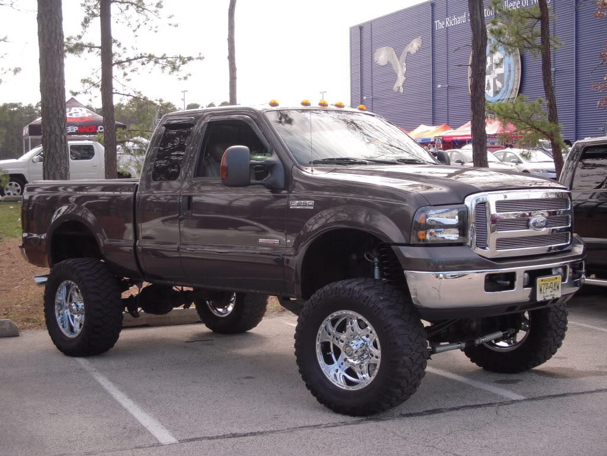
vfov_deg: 25.7
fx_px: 1000
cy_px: 228
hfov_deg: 33.8
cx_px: 304
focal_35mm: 57
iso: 100
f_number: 3.6
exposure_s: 1/250
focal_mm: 9.4
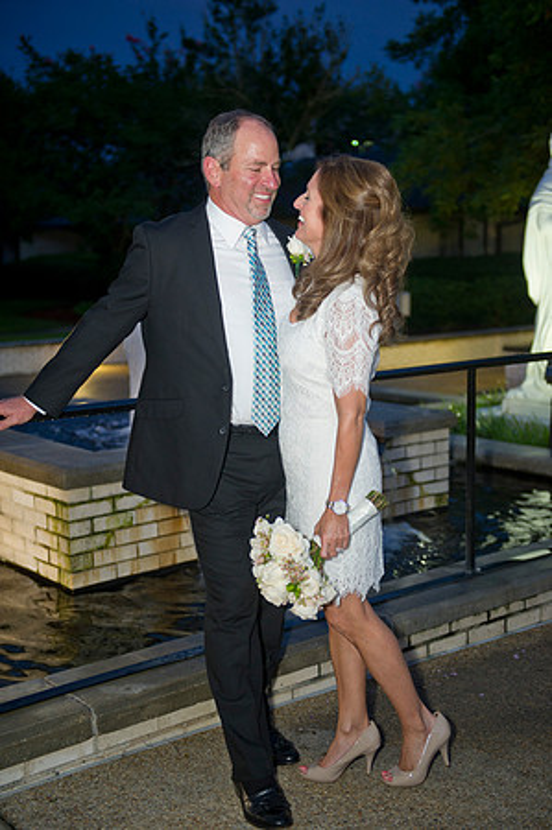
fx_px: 1153
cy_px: 415
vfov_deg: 39.6
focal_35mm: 50
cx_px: 276
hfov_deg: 26.9
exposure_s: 1/50
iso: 800
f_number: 2.8
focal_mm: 50
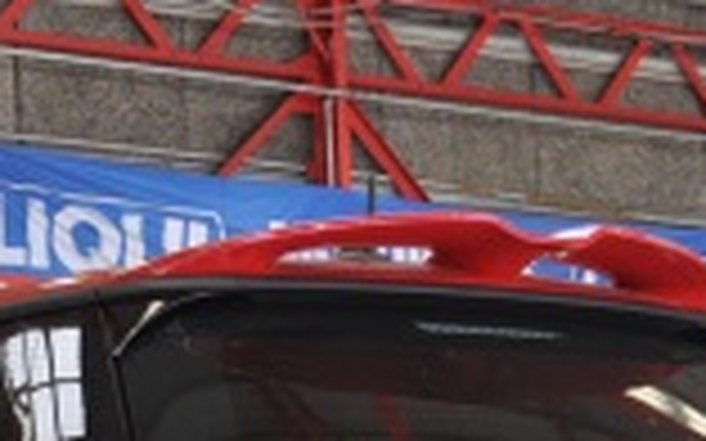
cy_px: 752
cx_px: 148
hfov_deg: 13.9
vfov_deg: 8.5
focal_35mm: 150
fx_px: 2880
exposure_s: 1/100
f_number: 5
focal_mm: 29
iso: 400
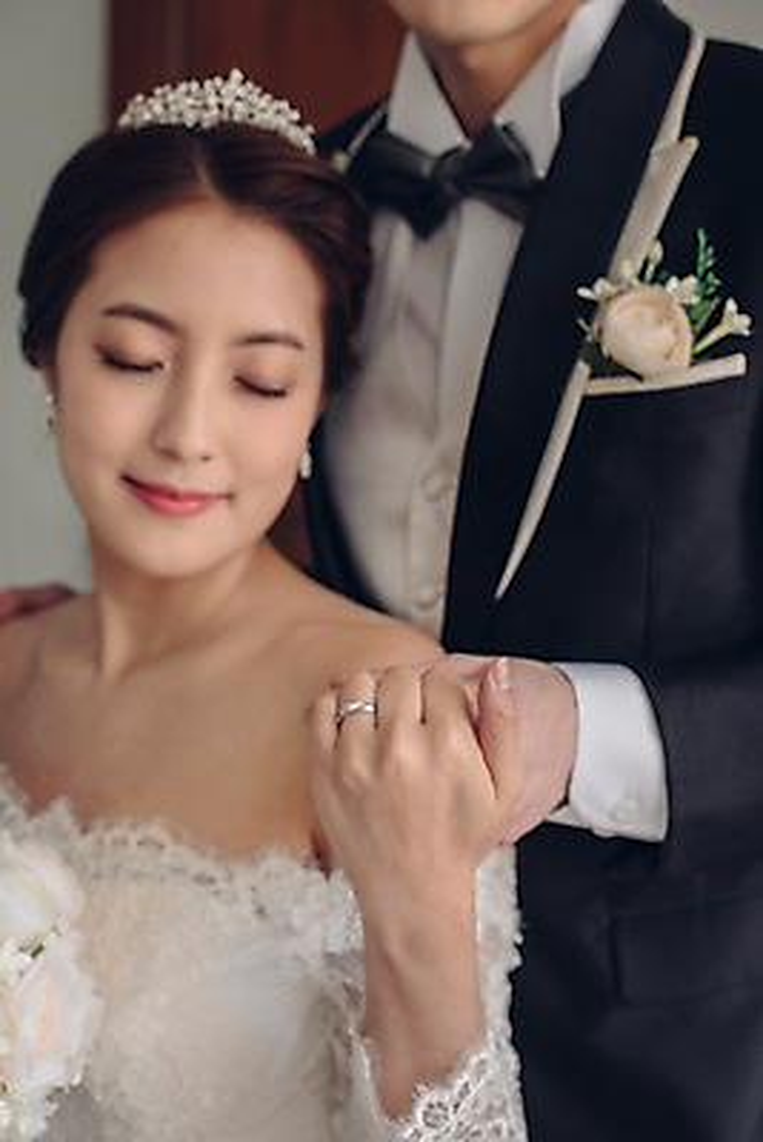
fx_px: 1588
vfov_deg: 39.6
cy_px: 571
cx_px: 382
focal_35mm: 50
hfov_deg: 27.0
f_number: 5
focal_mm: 50
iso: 250
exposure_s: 1/125
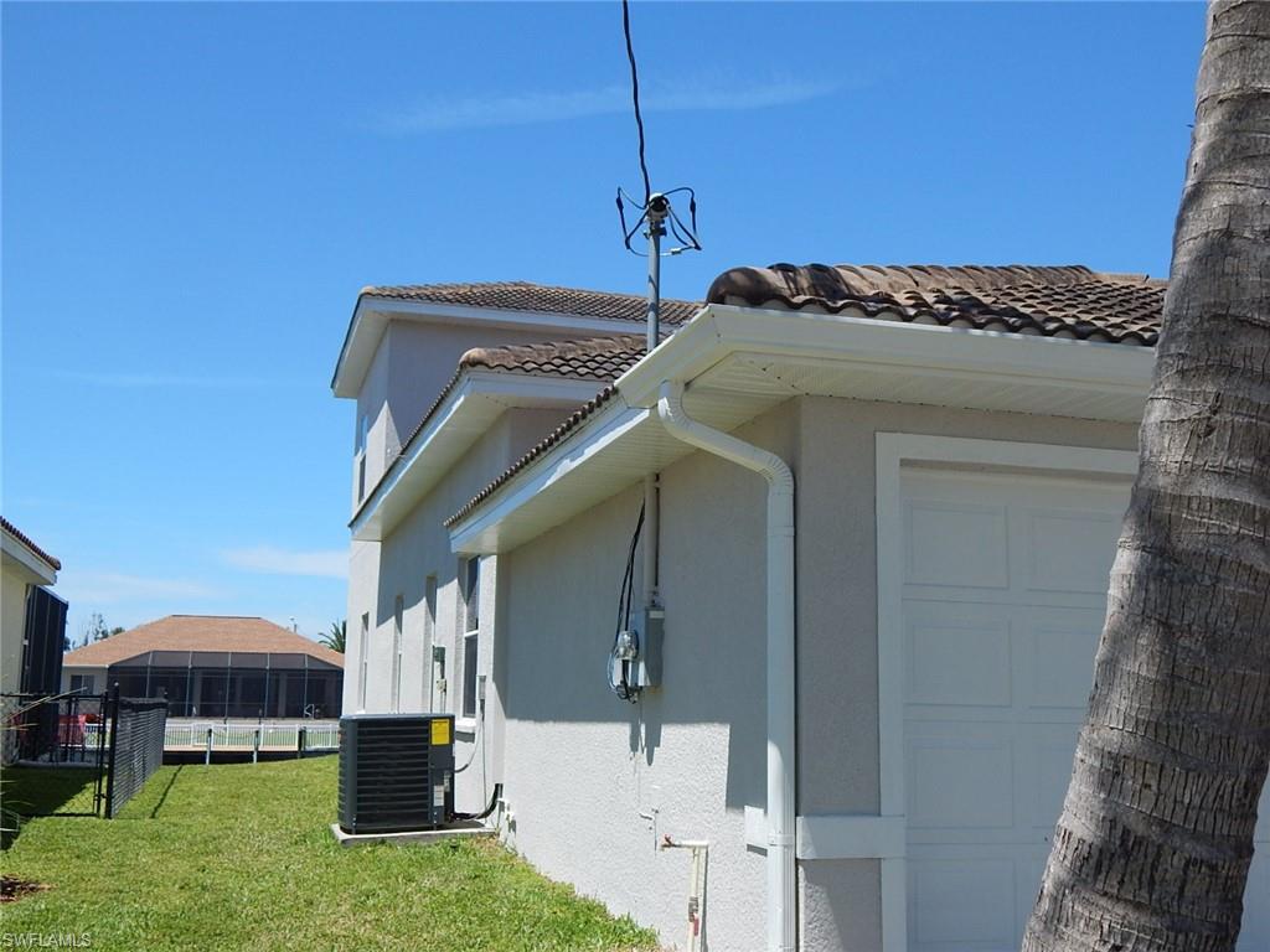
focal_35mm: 38
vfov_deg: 37.7
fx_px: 1394
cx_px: 635
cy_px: 476
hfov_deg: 49.0
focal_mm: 6.8
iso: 125
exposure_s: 1/400
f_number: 6.9
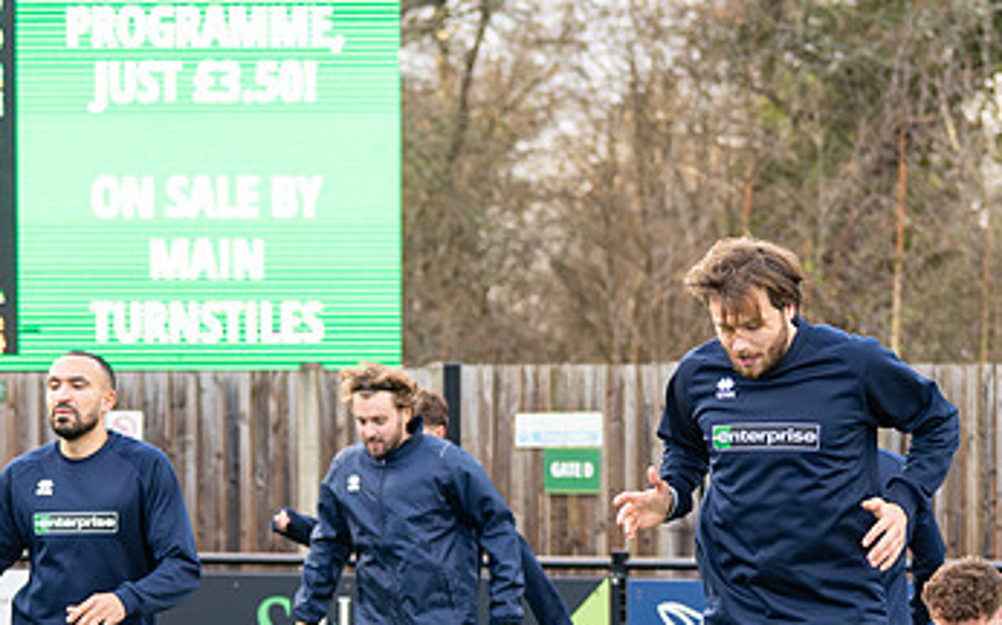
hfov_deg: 12.1
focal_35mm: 173
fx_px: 4723
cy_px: 645
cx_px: 641
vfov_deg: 7.5
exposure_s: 1/1600
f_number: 2.4
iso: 800
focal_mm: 58
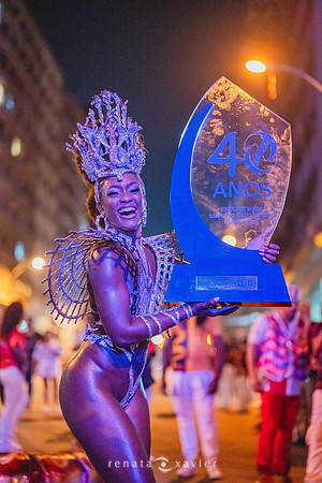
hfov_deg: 27.0
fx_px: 671
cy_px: 242
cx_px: 161
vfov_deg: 39.6
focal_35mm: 50
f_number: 1.2
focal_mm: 50
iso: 6400
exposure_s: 1/250
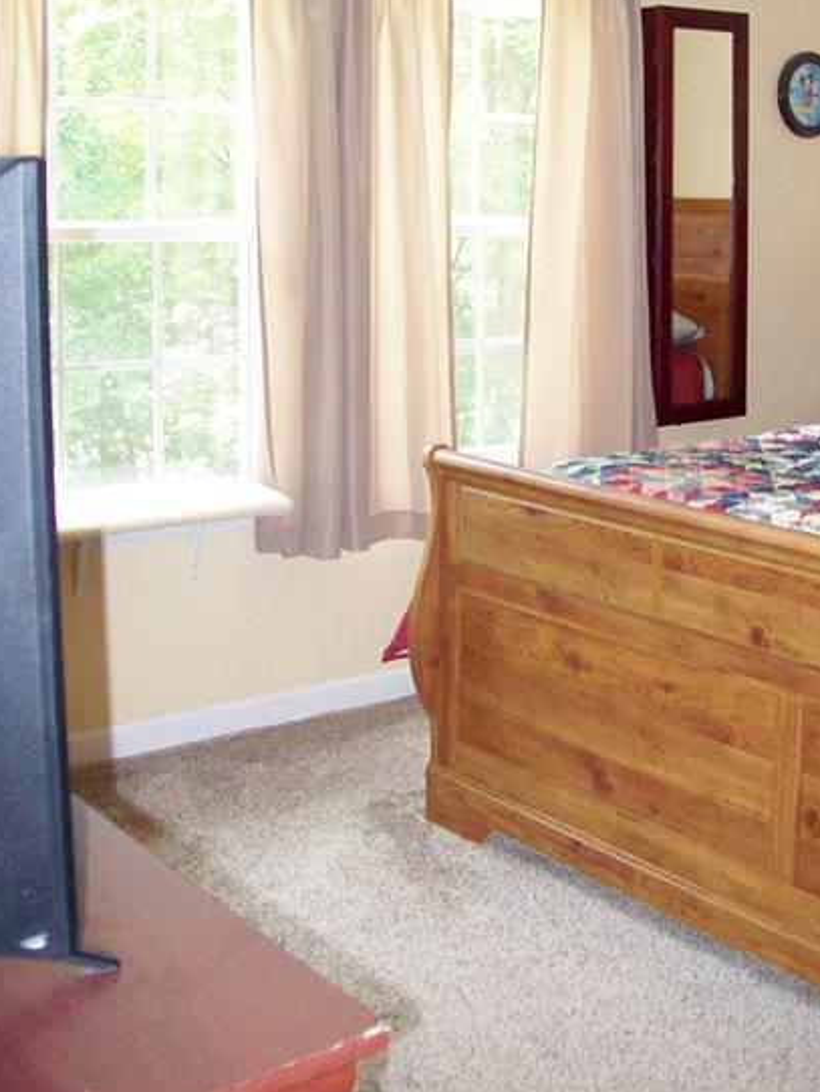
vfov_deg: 37.0
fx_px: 1610
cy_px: 338
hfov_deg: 28.4
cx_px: 536
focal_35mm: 51
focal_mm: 6
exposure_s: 1/64
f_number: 2.7
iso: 200
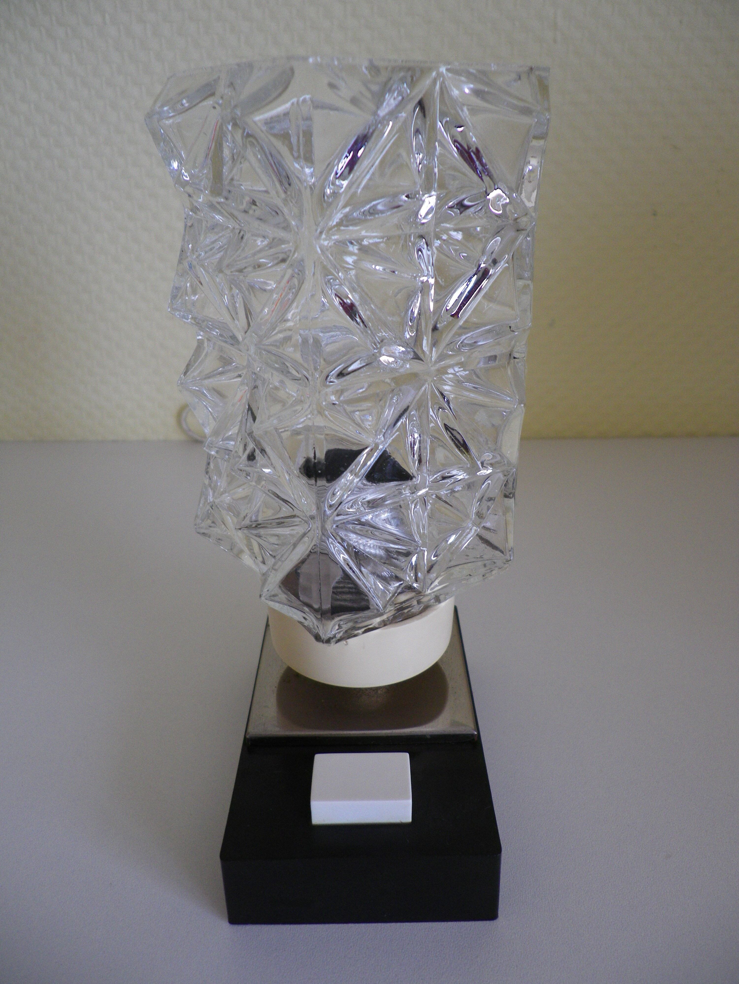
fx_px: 797
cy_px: 492
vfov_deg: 63.4
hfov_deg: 49.8
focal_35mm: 28
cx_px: 370
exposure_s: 1/60
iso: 100
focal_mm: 4.9
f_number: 2.6
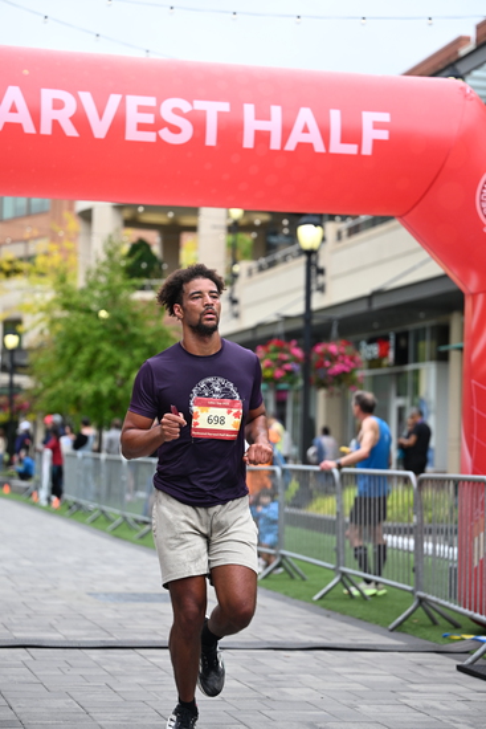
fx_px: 1659
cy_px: 364
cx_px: 243
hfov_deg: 16.7
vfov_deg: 24.8
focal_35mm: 82
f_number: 2.8
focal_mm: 82
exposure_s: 1/2000
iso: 640
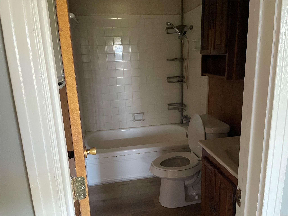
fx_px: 216
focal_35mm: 26
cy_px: 108
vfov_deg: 53.1
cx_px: 144
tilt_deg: -13.8
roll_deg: +1.6
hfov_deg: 67.3
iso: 500
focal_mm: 4.2
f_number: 1.6
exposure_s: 1/56
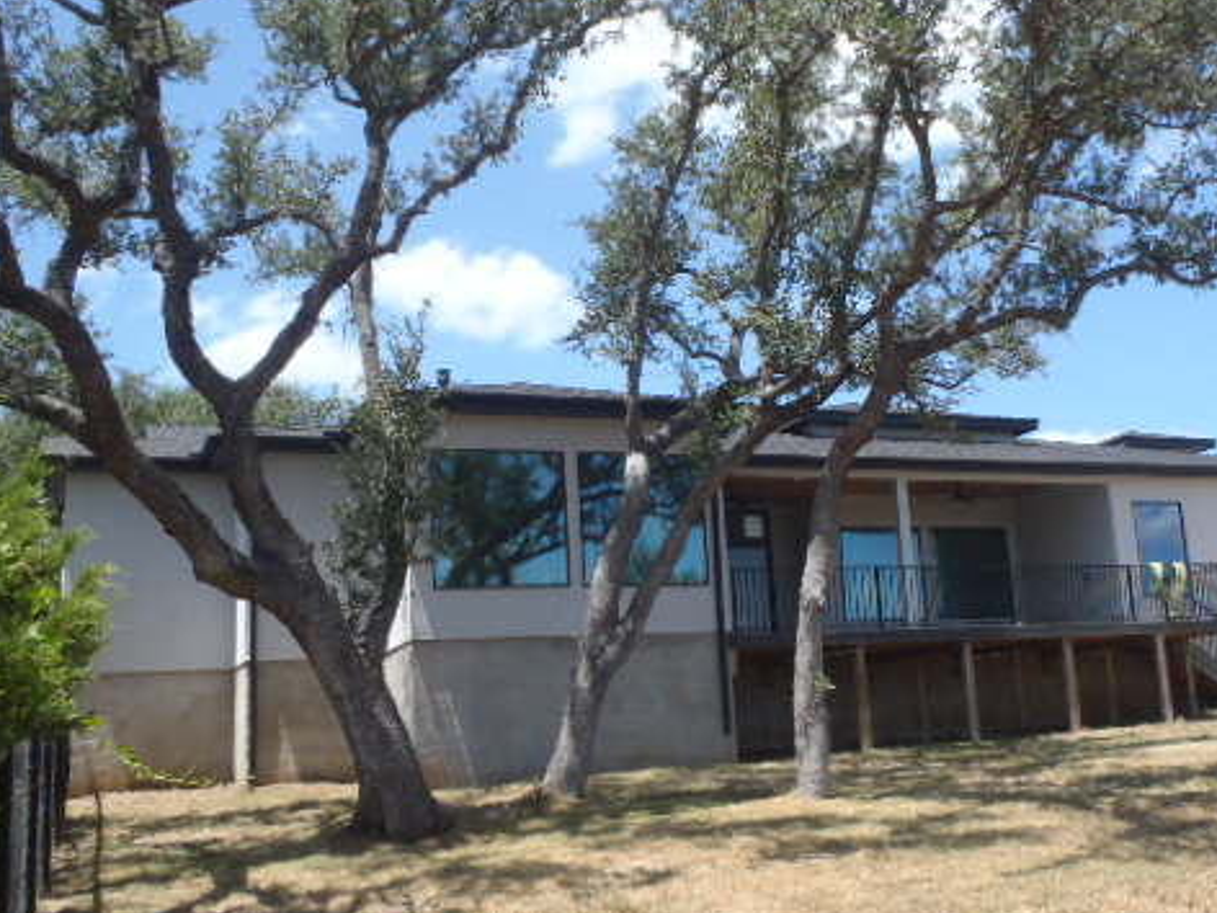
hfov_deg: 48.8
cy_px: 456
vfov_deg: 37.7
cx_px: 691
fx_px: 1336
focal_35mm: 38
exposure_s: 1/320
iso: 80
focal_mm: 5
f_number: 3.9
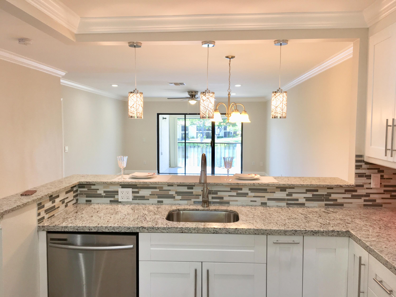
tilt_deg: -3.1
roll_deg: -0.1
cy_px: 148
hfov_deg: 61.7
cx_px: 198
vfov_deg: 48.2
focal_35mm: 29
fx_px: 332
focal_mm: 4.15
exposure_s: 1/60
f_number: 2.2
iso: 25
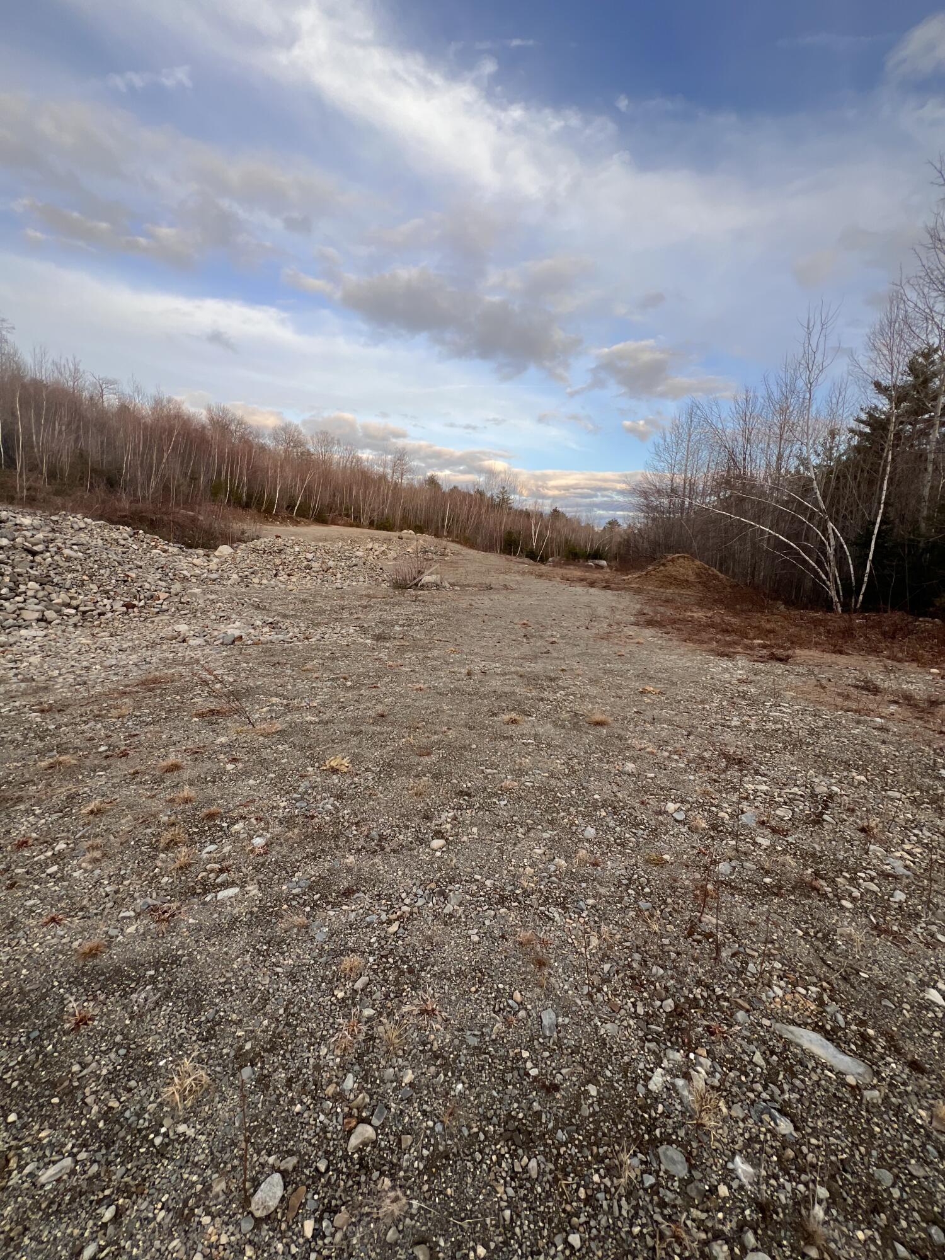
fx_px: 473
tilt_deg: -8.9
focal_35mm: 13
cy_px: 630
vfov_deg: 106.2
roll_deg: -3.7
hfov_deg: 89.9
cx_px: 472
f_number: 1.8
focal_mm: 1.57
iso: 32
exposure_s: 1/224
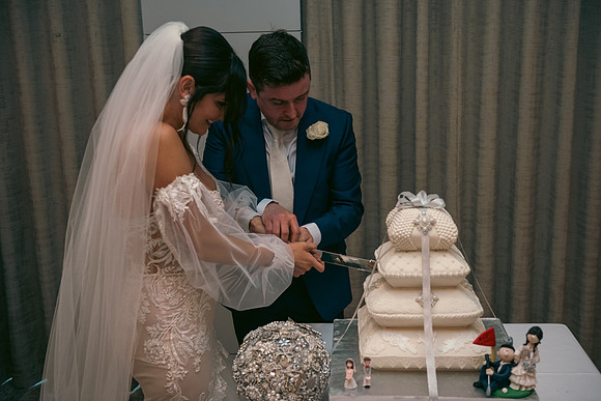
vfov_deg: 29.9
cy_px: 200
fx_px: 751
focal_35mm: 45
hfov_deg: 43.6
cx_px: 300
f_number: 3.5
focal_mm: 45
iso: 800
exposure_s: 1/160
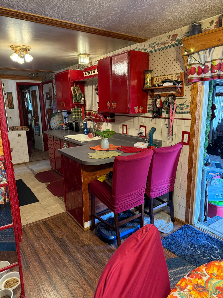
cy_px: 149
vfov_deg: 71.6
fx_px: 206
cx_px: 112
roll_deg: +1.0
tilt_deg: -10.6
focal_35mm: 24
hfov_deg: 56.8
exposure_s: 1/60
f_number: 1.78
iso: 500
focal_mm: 6.76
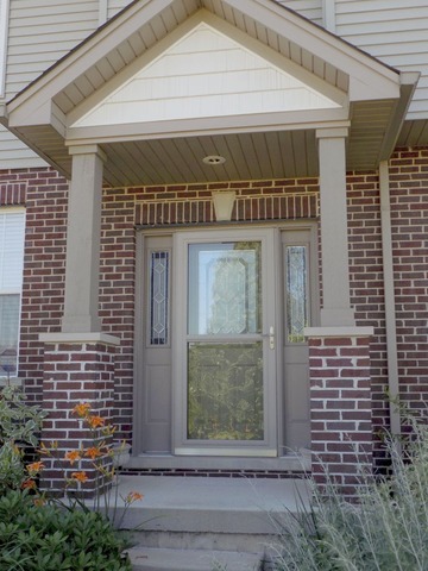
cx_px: 214
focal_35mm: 34
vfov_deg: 54.0
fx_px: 561
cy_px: 286
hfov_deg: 41.8
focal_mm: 6.1
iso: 80
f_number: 3.4
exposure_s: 1/320
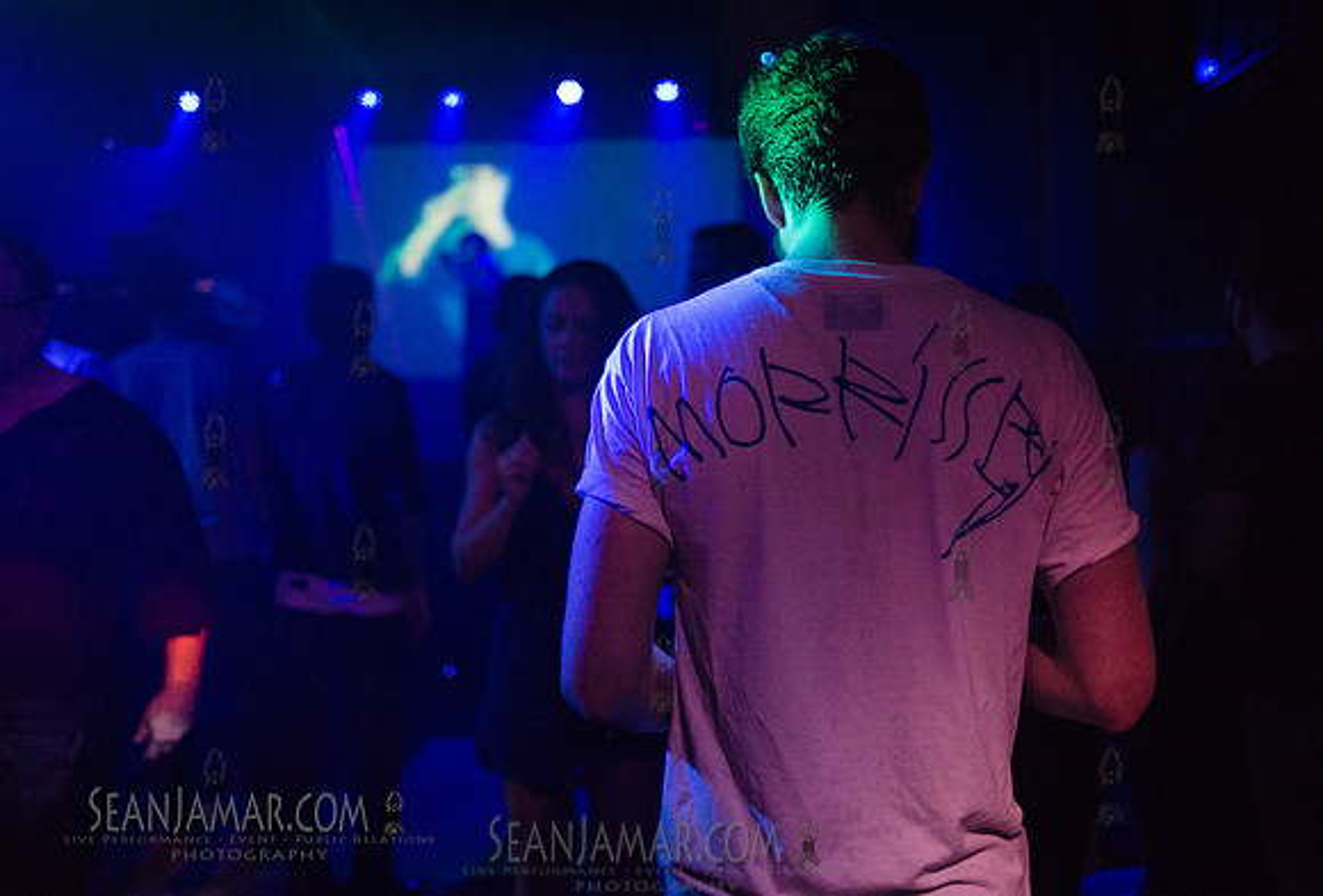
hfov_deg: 51.7
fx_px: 1363
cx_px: 701
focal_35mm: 37
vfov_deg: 36.4
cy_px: 467
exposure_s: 1/125
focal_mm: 35
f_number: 2.2
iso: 5000
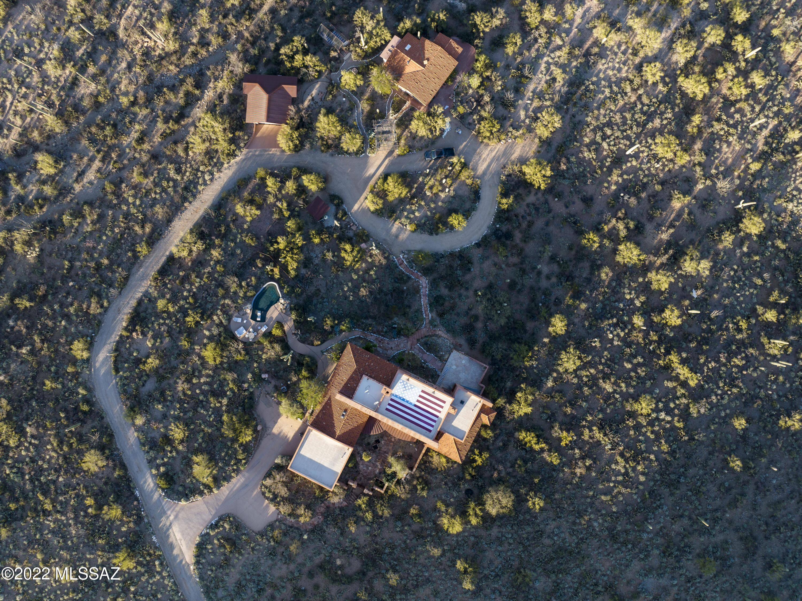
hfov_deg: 71.6
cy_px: 300
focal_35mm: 24
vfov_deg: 56.8
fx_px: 556
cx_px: 401
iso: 150
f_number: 2.8
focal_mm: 12.29
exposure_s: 1/200
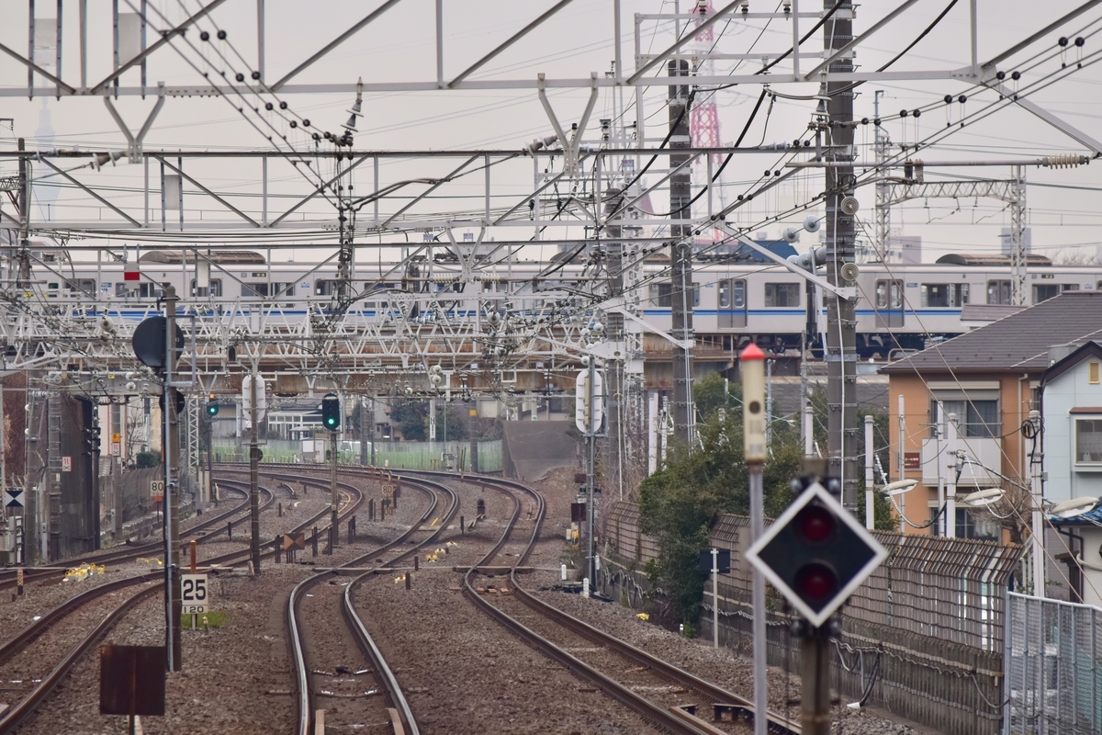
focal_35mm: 262
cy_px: 368
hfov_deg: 7.8
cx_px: 551
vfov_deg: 5.2
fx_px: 8035
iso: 400
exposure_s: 1/400
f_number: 6.3
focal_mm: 175
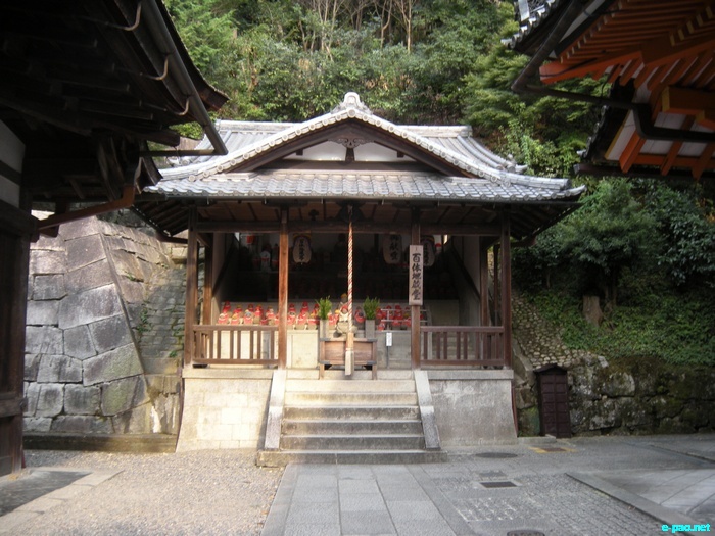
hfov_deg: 52.6
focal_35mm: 35
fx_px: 723
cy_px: 268
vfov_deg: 40.7
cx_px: 358
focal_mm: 5.9
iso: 64
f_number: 3.8
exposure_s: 1/61.7
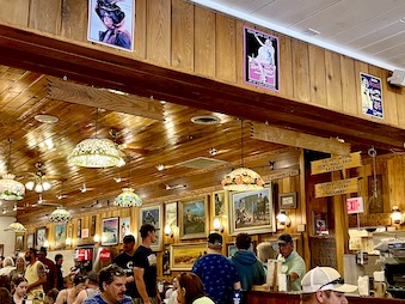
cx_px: 179
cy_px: 164
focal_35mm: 46
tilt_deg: +10.5
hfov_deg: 41.2
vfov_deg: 31.5
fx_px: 538
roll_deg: -0.7
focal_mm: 5.1
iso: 250
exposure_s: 1/60
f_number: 1.6
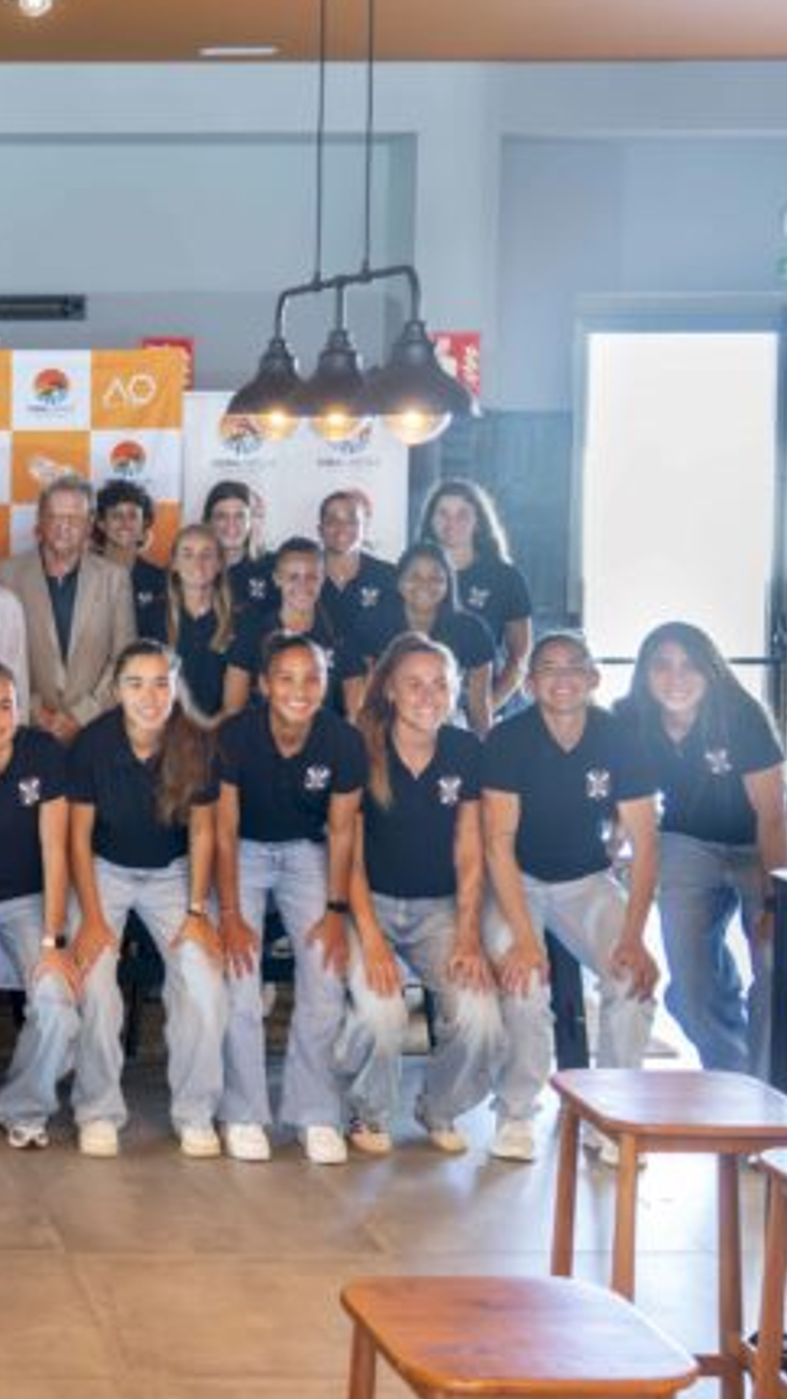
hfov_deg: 18.2
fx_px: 2226
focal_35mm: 60
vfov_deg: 34.9
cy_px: 635
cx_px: -327
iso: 2500
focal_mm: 33
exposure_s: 1/100
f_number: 4
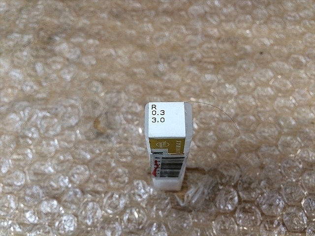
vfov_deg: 48.2
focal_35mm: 29
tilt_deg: -64.3
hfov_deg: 61.7
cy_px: 118
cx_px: 158
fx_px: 264
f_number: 2.2
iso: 40
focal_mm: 4.15
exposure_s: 1/40
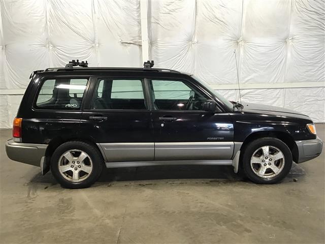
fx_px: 291
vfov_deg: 45.4
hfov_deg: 58.4
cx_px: 162
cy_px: 122
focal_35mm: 31
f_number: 2.4
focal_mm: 3.3
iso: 80
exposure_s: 1/30
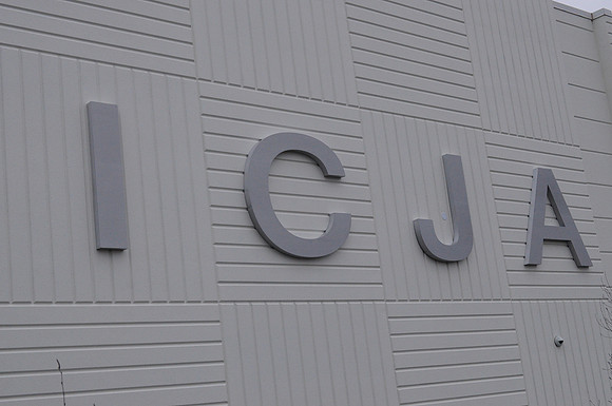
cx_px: 306
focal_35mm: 57
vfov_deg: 23.7
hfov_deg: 35.1
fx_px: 968
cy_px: 203
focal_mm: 38
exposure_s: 1/320
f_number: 7.1
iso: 1000
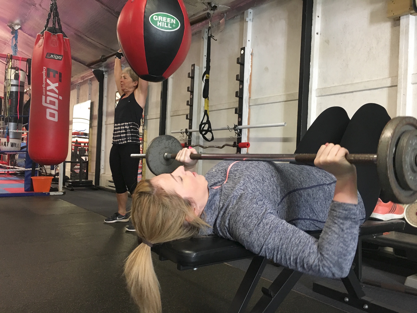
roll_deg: -2.9
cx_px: 208
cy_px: 156
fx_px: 349
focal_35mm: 29
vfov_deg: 48.2
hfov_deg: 61.7
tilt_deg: -1.1
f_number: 2.2
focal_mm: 4.15
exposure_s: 1/33
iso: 200
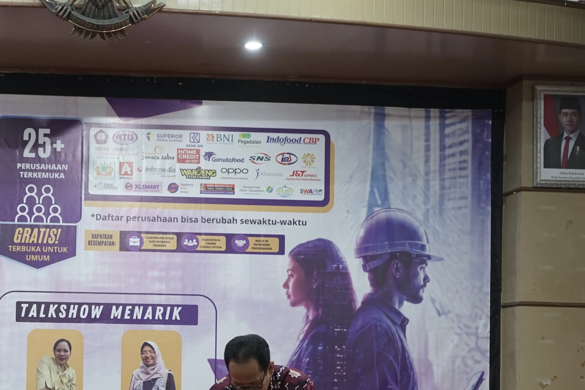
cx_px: 88
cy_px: 350
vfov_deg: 15.4
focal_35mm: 88
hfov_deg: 22.7
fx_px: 1430
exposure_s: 1/30
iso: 640
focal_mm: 46
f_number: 5.6
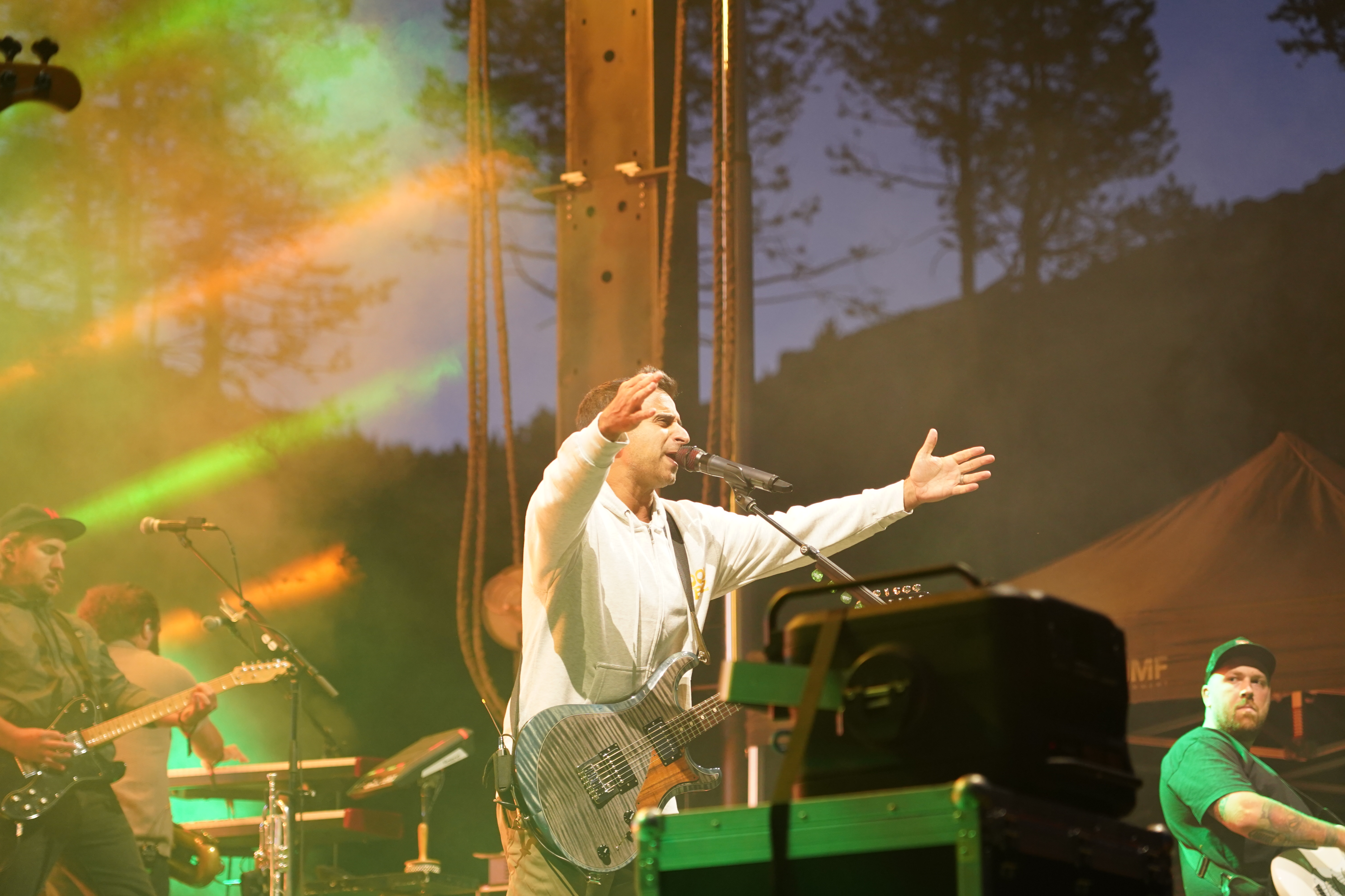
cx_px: 672
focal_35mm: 105
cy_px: 448
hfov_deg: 19.5
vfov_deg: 13.0
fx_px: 3923
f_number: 4
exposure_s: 1/160
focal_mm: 105
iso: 1600
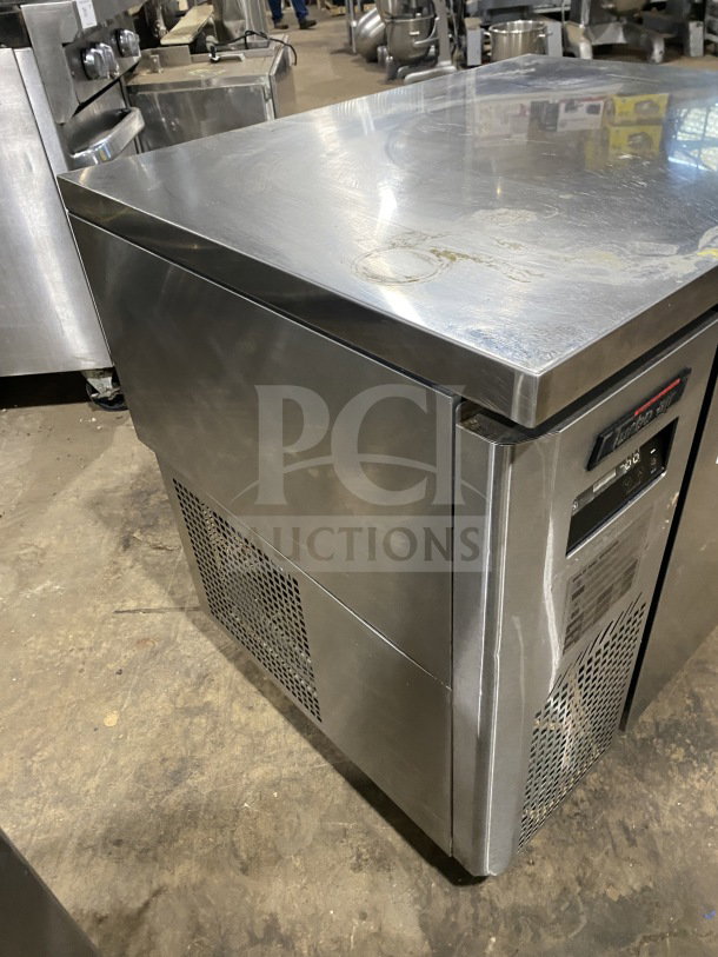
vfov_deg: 67.3
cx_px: 359
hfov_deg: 53.1
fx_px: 719
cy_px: 478
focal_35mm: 26
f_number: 1.8
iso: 320
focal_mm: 4.25
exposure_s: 1/60
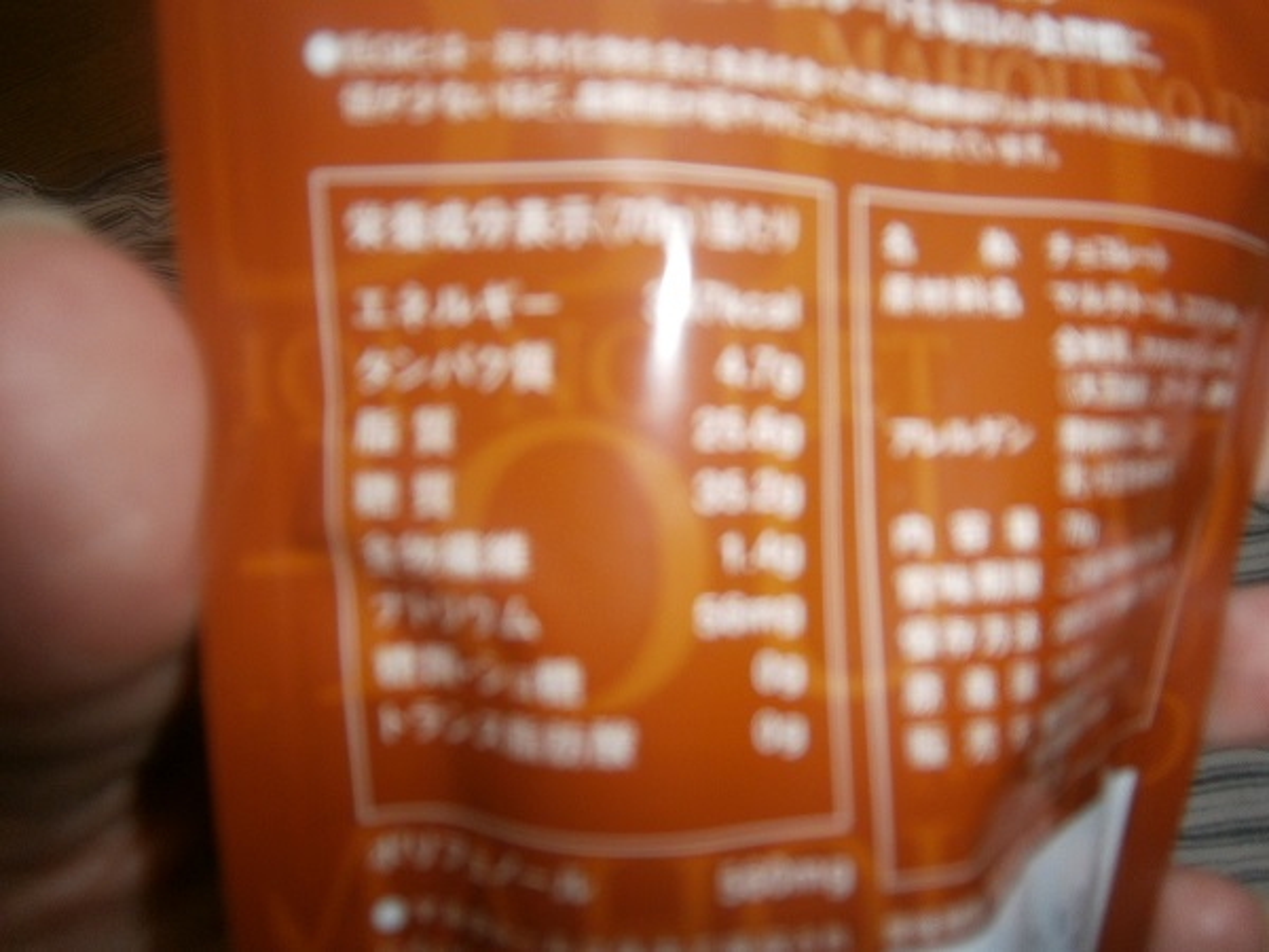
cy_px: 476
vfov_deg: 53.1
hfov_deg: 67.3
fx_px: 953
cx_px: 634
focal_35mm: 26
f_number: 2.8
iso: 125
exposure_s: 1/30
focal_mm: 4.7
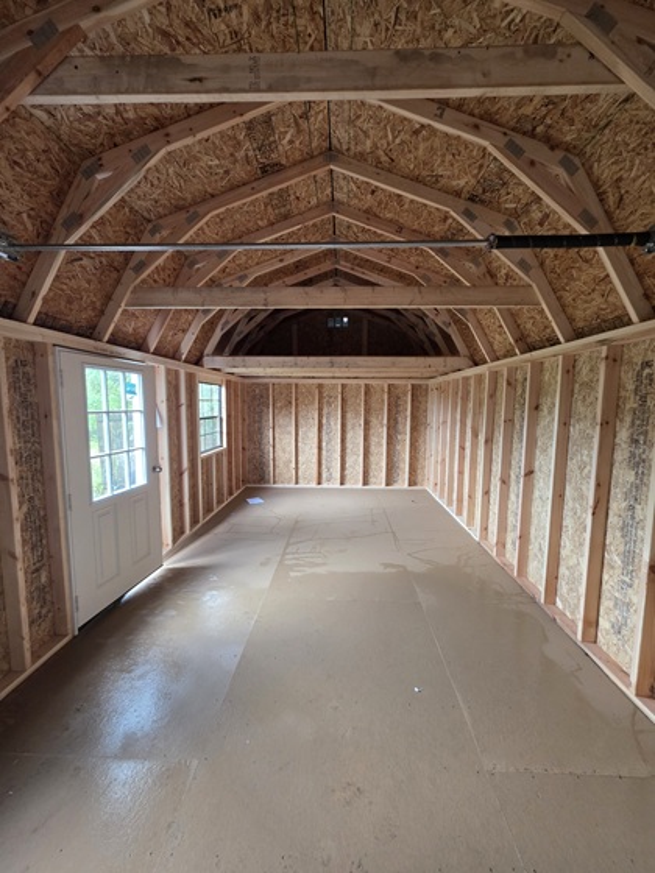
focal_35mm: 13
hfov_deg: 89.9
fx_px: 328
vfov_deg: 106.2
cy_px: 436
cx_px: 328
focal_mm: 2.2
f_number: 1.9
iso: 320
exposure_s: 1/60
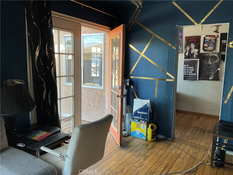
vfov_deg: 48.2
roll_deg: -0.9
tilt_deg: -8.5
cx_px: 116
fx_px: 195
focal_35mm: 29
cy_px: 88
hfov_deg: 61.7
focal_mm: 3
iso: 40
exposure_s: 1/60
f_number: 1.8
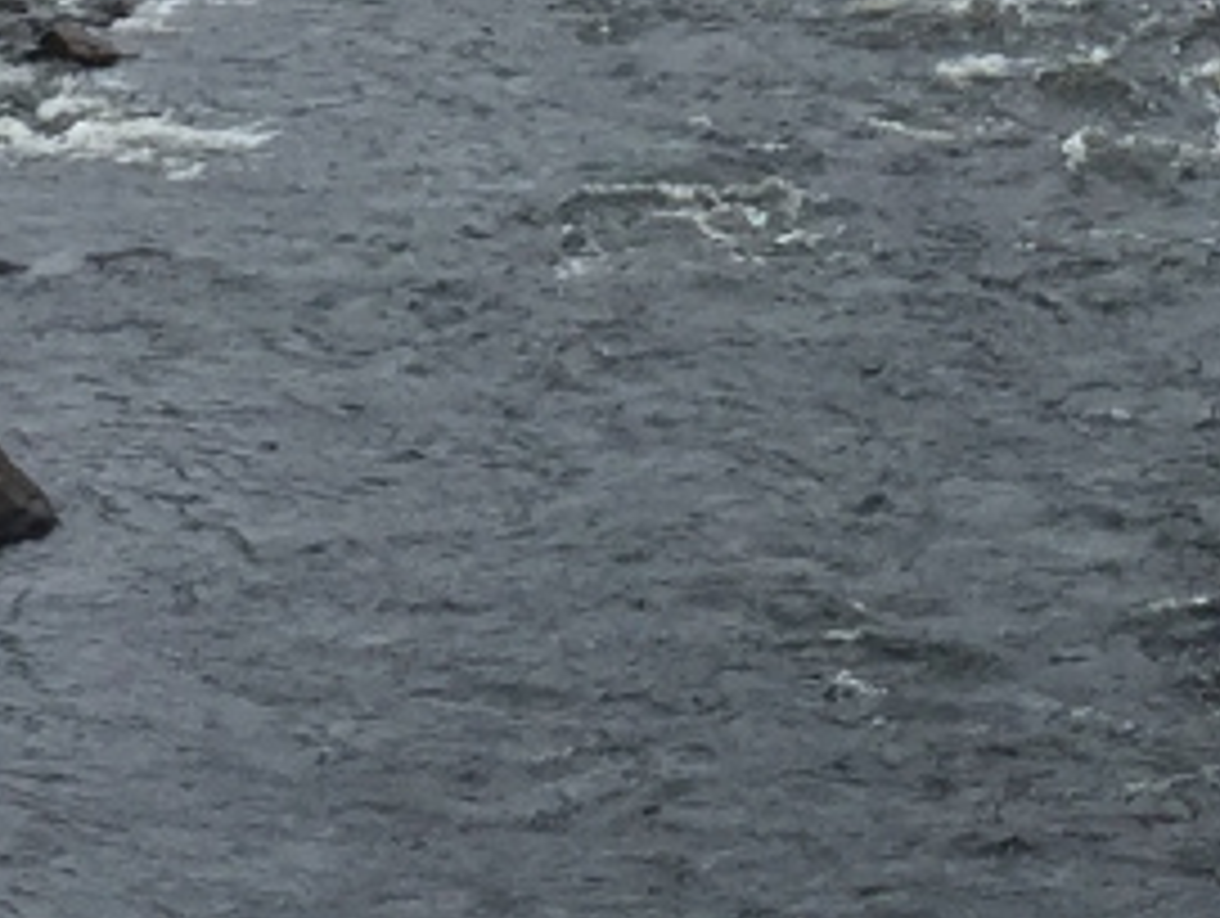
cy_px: -1224
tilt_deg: +2.7
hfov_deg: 11.5
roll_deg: +0.3
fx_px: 6035
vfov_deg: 8.1
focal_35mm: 171
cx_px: 1094
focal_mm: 4.15
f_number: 2.2
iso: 32
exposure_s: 1/1799
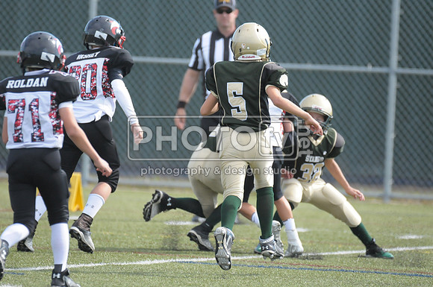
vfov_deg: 2.5
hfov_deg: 3.8
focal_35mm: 540
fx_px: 6486
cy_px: 144
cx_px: 216
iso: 1600
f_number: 4
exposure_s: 1/4000
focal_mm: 360
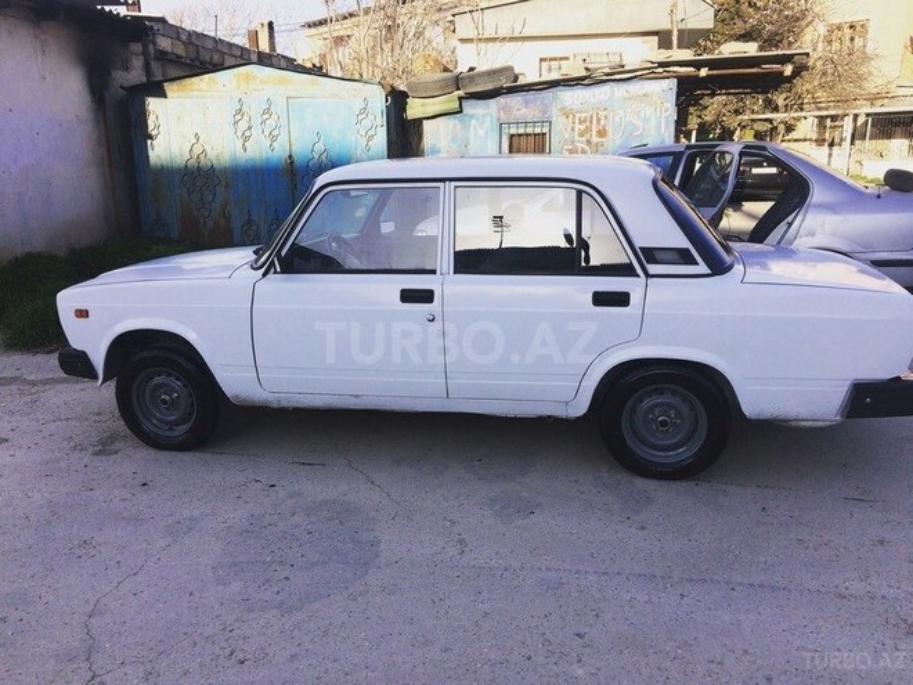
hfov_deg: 61.7
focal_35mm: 29
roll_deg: +2.3
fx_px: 765
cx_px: 456
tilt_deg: -13.6
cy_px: 342
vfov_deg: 48.2
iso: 32
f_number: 2.2
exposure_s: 1/1001
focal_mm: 4.15
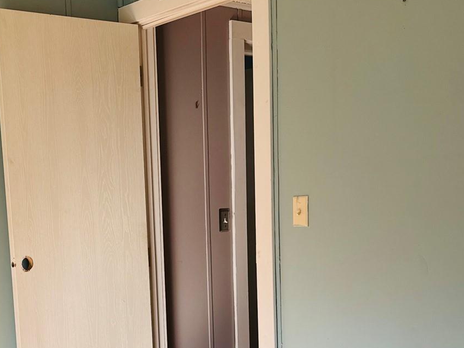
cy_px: 308
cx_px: 107
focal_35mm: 58
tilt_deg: -7.1
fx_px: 778
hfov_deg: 32.5
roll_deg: +2.7
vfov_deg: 24.6
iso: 80
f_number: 1.78
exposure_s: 1/121
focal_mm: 6.76
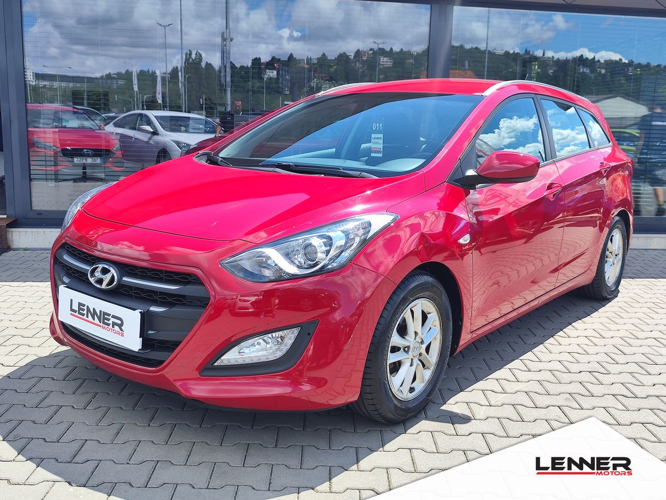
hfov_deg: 73.9
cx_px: 333
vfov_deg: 58.9
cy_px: 250
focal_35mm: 23
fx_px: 443
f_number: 1.69
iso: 50
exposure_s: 1/417
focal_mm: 7.01
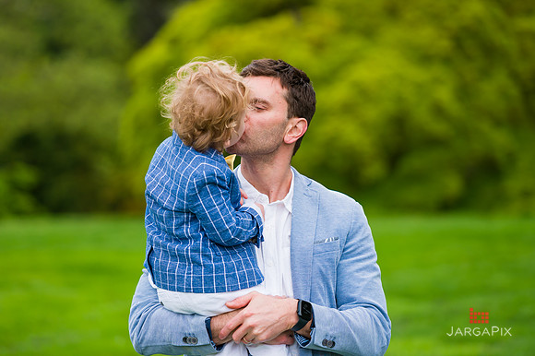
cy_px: 178
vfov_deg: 9.1
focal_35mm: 150
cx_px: 268
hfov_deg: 13.7
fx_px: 2228
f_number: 3.5
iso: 200
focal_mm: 150
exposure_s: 1/800
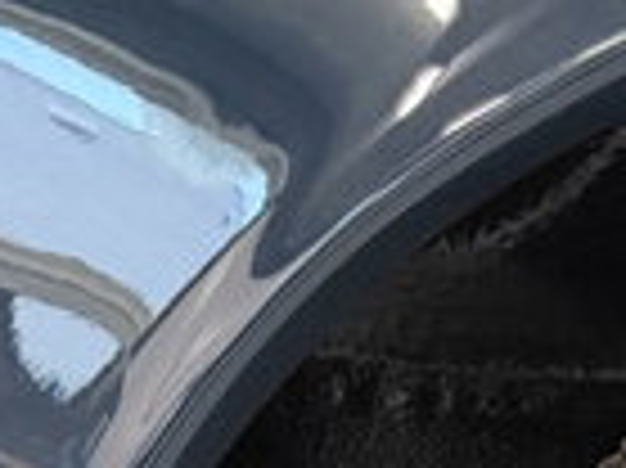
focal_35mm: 133
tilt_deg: -11.0
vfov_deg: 9.4
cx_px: 1491
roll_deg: -0.4
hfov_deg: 12.0
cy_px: 1260
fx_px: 2403
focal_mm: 6.76
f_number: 1.78
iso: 500
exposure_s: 1/50
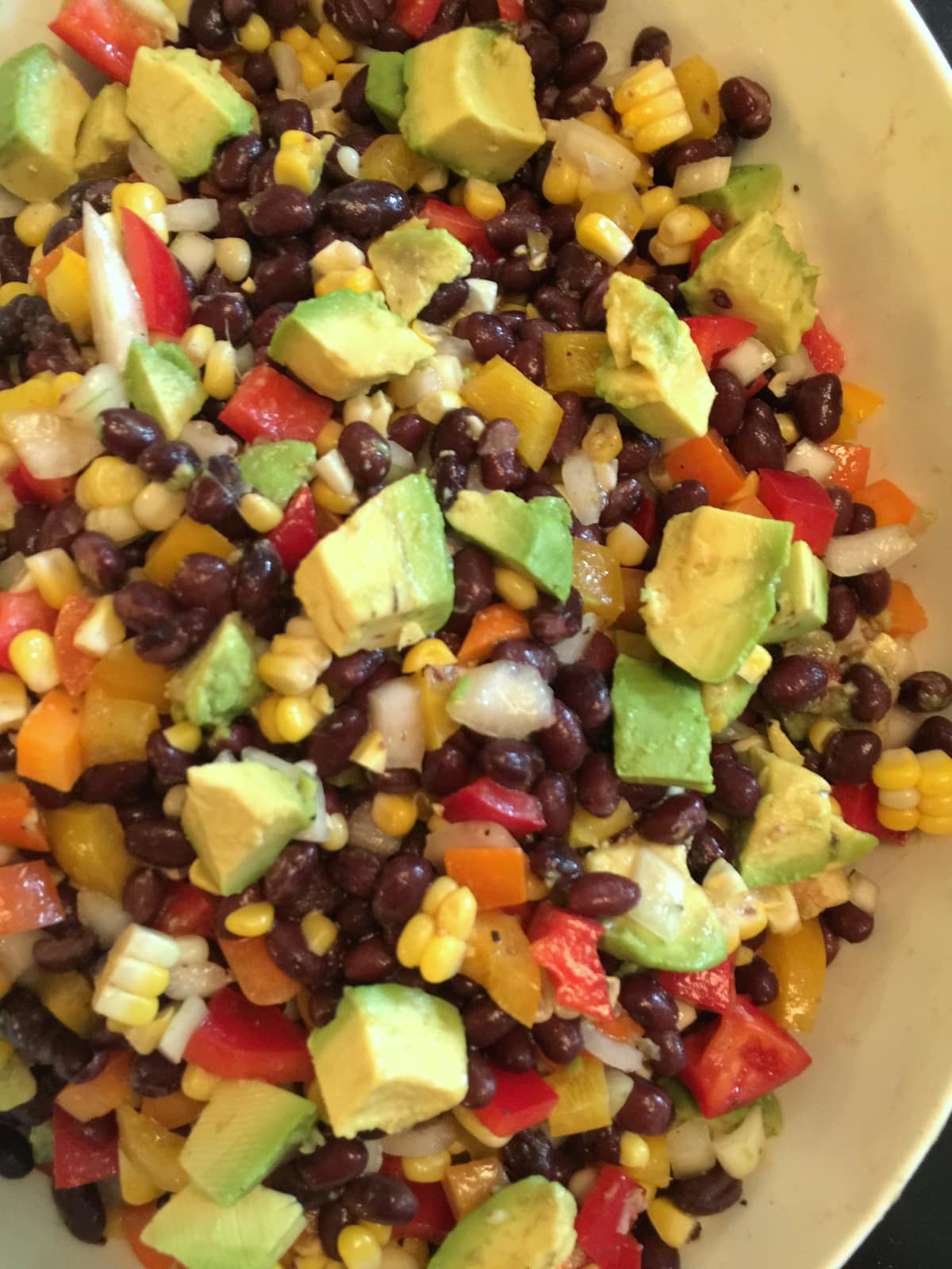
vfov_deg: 61.7
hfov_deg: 48.2
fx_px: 1063
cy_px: 634
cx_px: 476
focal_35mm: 29
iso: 125
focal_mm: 4.15
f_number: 2.2
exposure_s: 1/8
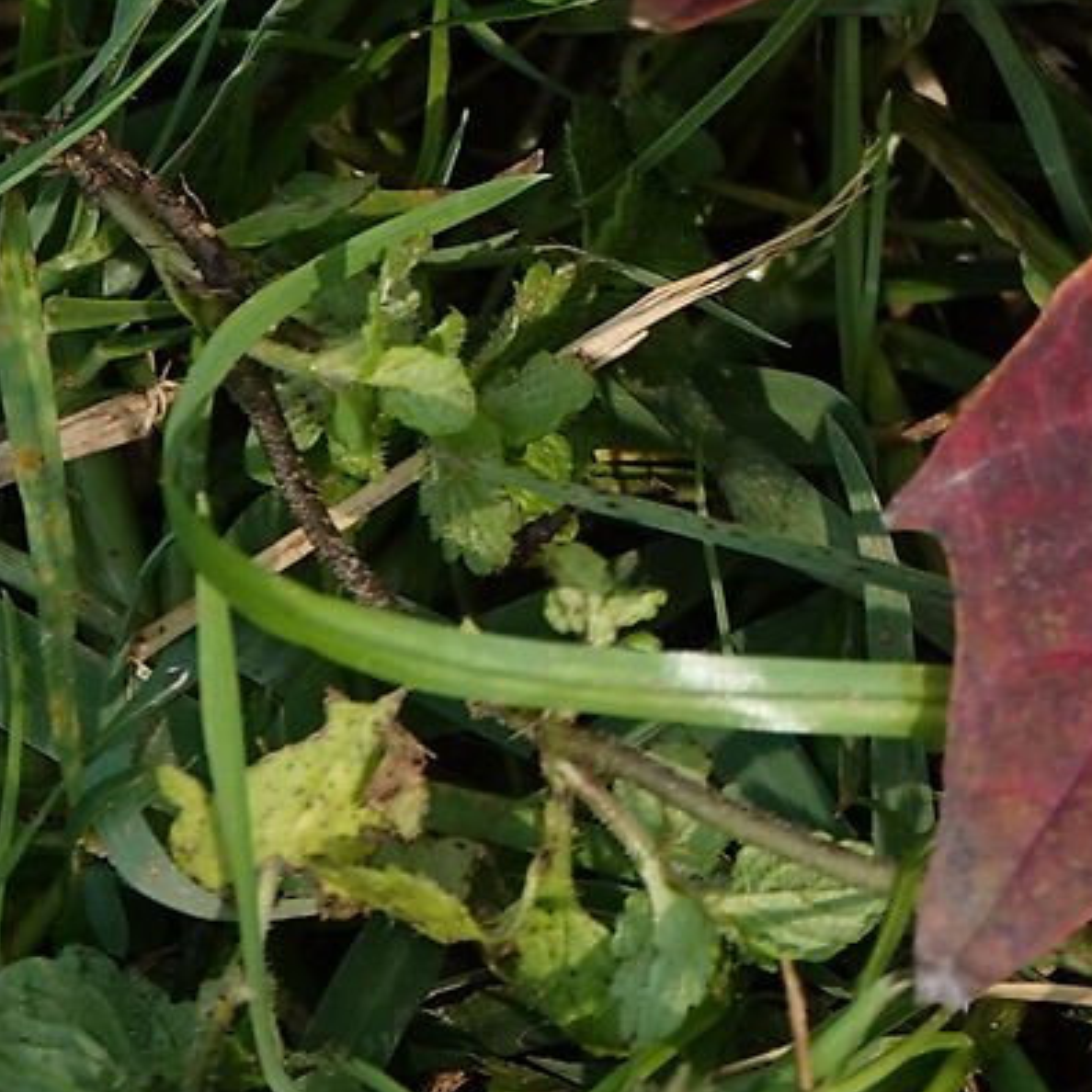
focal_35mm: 947
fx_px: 33799
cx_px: 1696
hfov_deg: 1.8
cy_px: -557
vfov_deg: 1.8
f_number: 4
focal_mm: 67.46
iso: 100
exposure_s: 1/250
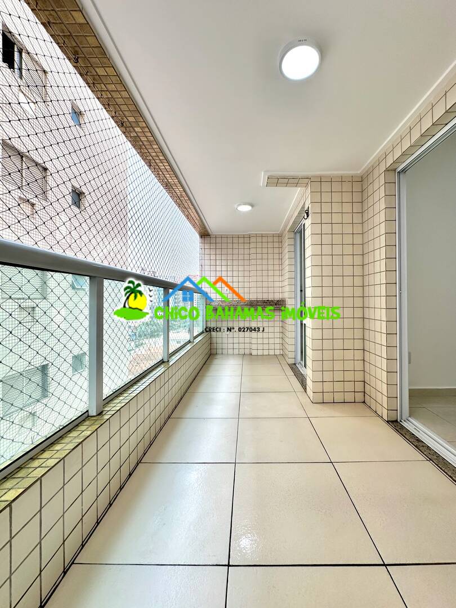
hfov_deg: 85.7
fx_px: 246
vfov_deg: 102.1
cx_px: 228
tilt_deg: +1.5
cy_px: 304
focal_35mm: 14
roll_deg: +1.5
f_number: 2.2
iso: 40
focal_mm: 2.22
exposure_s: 1/340
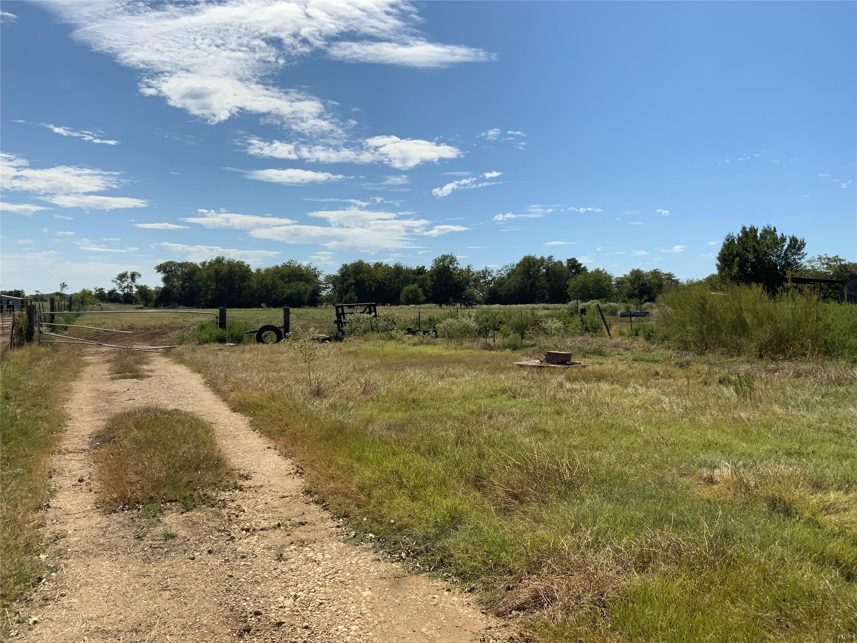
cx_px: 428
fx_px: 718
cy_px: 322
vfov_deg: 48.2
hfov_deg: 61.7
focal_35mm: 29
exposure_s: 1/4405
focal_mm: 3
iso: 16
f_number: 1.8
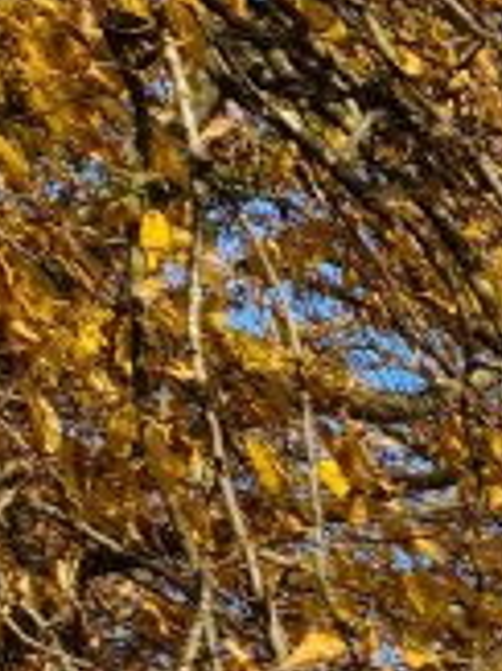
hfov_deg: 8.2
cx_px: 1440
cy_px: 1531
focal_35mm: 157
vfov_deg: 10.9
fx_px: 3040
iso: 50
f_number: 1.8
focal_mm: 7
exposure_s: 1/516
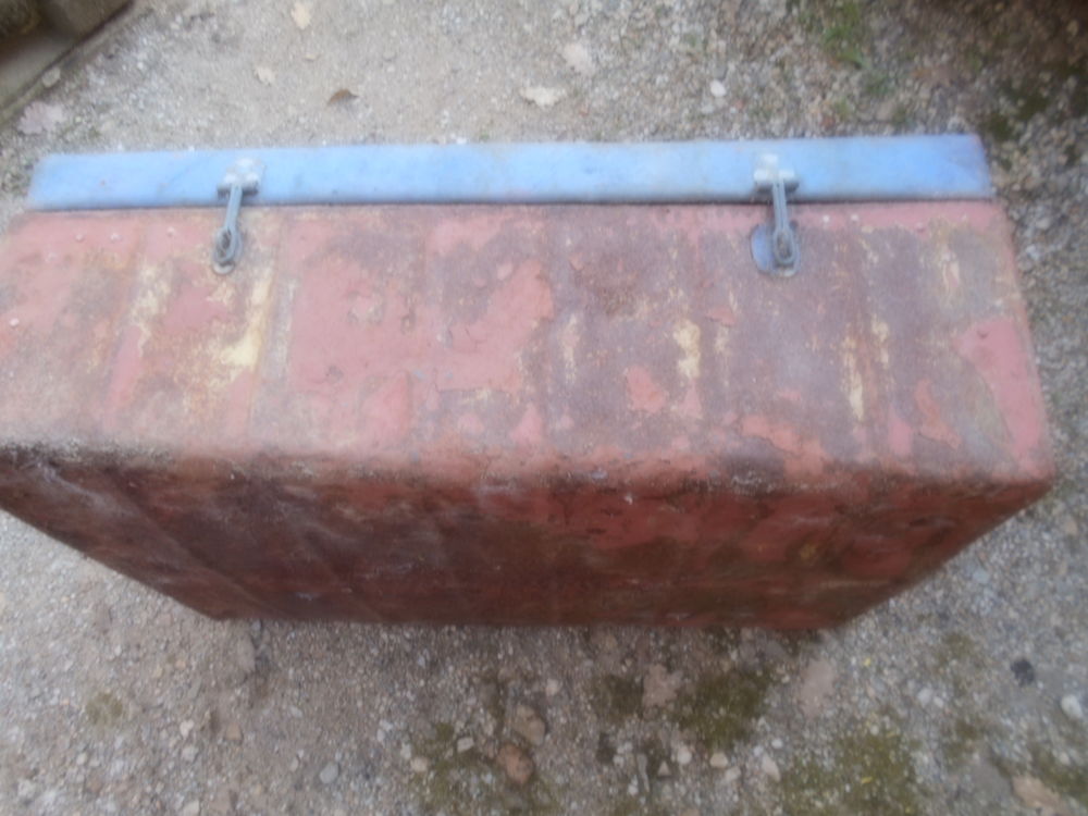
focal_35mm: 26
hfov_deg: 67.3
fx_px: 817
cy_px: 408
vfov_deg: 53.1
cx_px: 544
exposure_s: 1/50
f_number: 3.2
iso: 80
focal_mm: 4.6
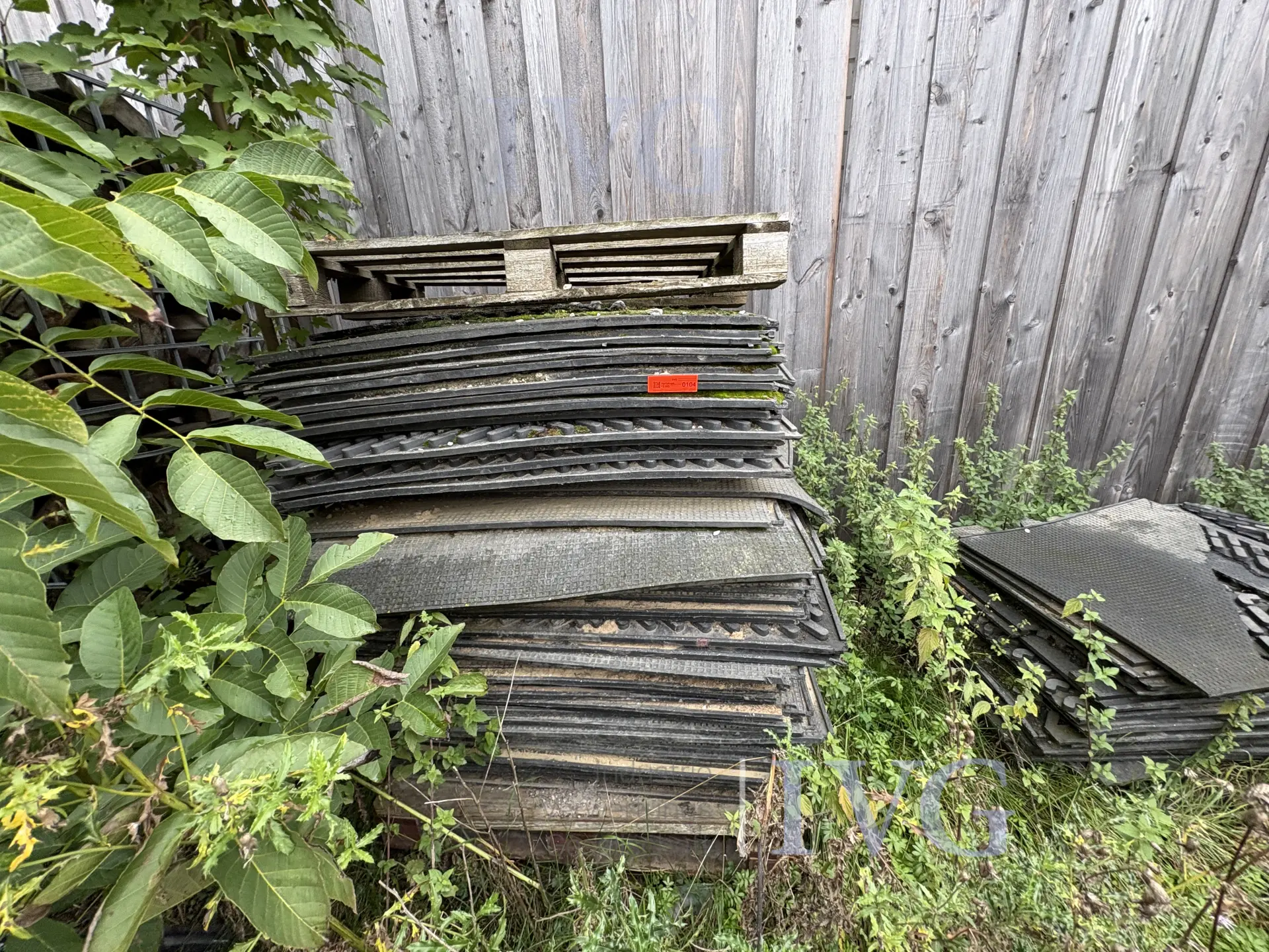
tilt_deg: -19.4
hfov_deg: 102.1
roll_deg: +2.9
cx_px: 634
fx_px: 513
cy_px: 476
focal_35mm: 14
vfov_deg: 85.7
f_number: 2.2
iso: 64
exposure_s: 1/99
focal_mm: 2.22
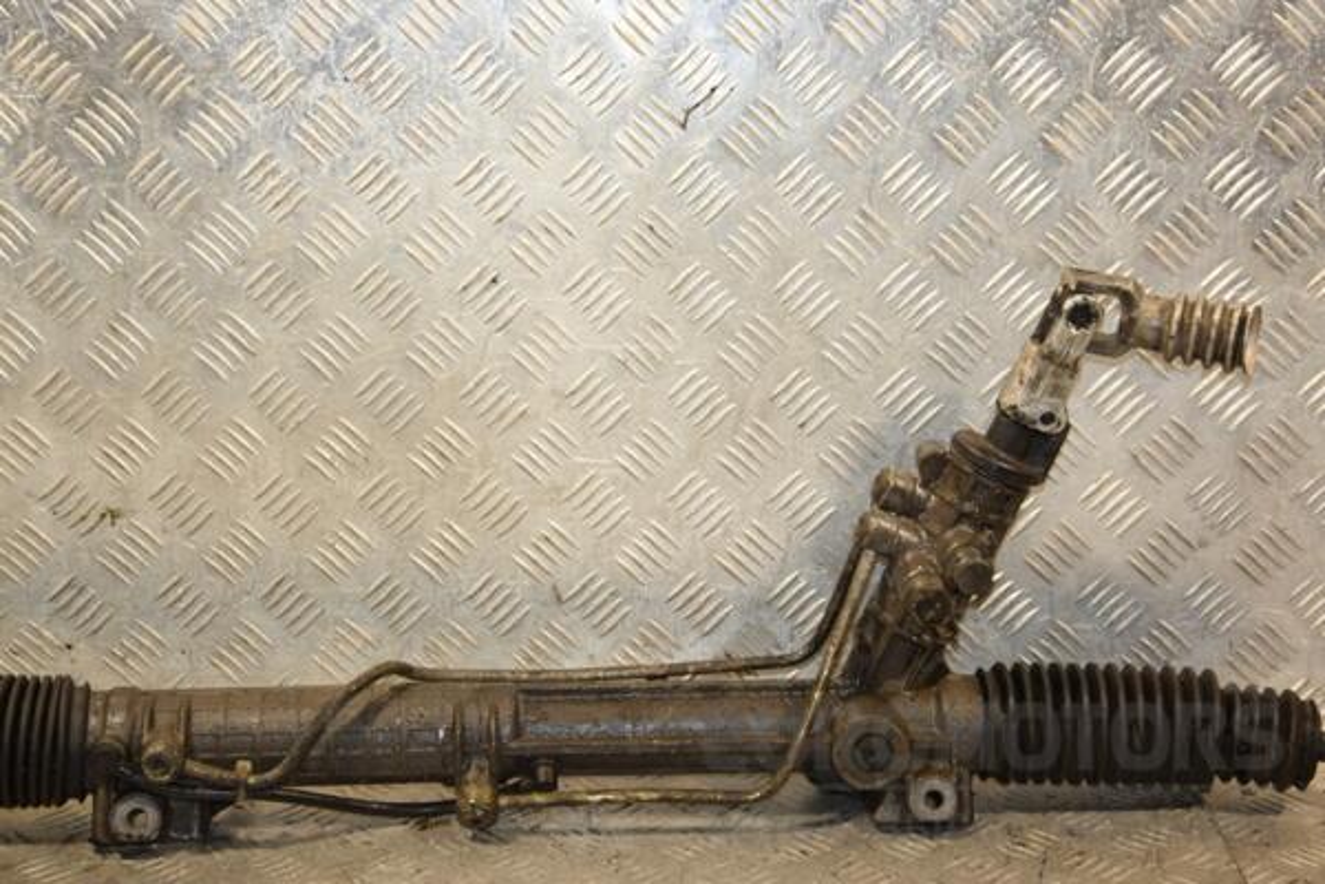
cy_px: 442
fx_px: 2650
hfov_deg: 28.1
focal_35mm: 72
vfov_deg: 18.9
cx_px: 662
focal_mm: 48
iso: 800
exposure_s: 1/160
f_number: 4.8
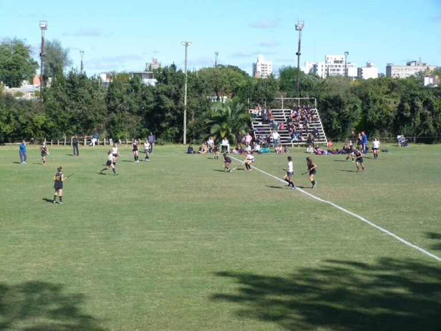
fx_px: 892
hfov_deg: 27.8
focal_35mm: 70
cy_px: 166
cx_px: 220
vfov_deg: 21.0
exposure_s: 1/500
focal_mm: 12.6
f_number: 3.3
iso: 80
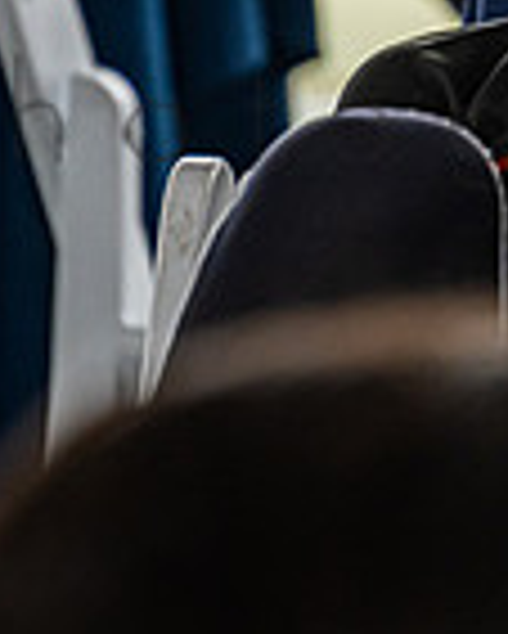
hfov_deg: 2.0
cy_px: -214
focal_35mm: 773
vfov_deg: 2.5
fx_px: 14512
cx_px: 886
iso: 1000
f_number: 6.3
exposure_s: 1/125
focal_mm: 200
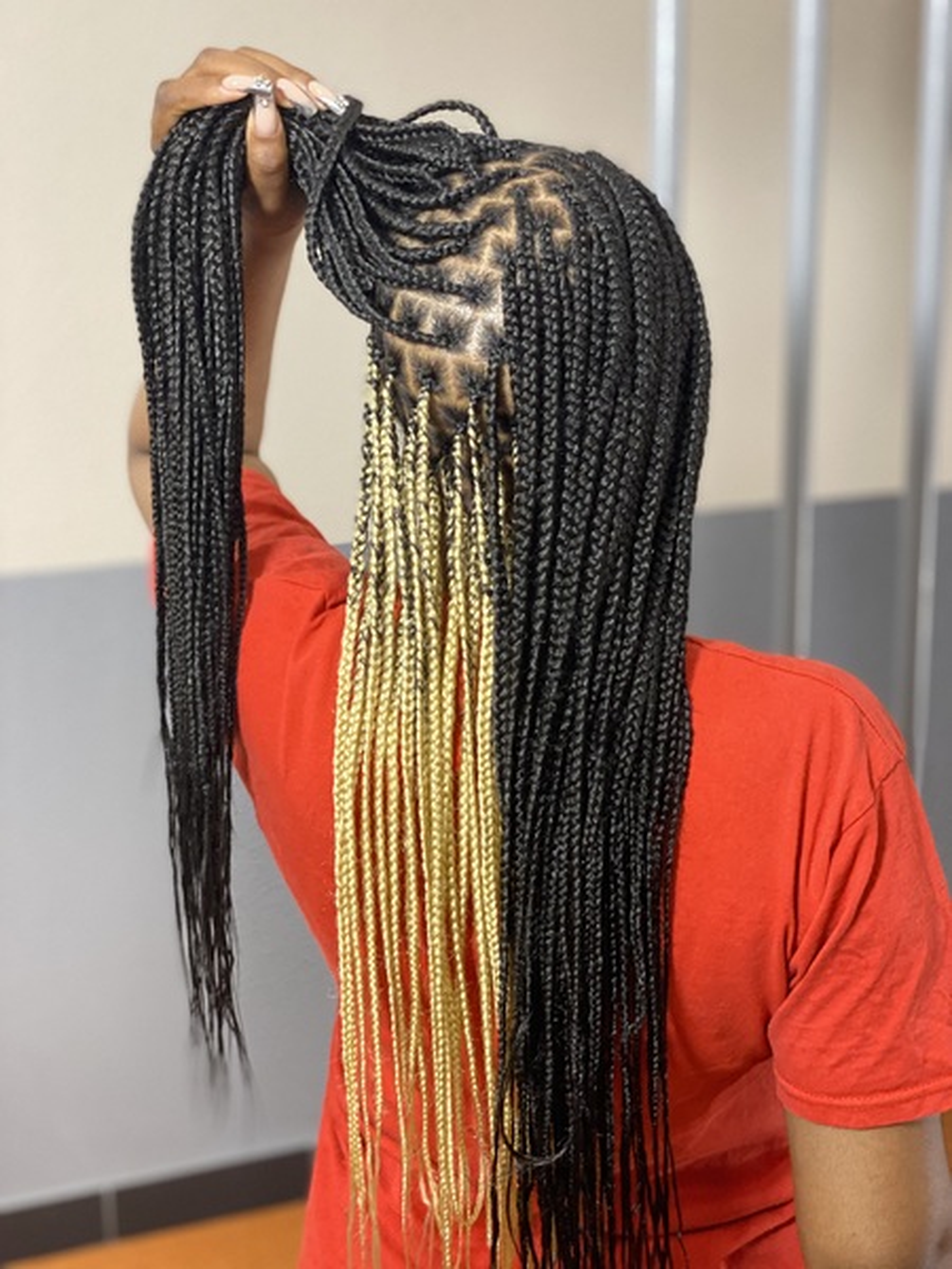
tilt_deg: -12.3
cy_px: 634
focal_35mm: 52
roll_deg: +0.3
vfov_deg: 36.8
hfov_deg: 28.0
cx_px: 476
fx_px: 1907
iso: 400
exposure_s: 1/25
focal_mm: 6
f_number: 2
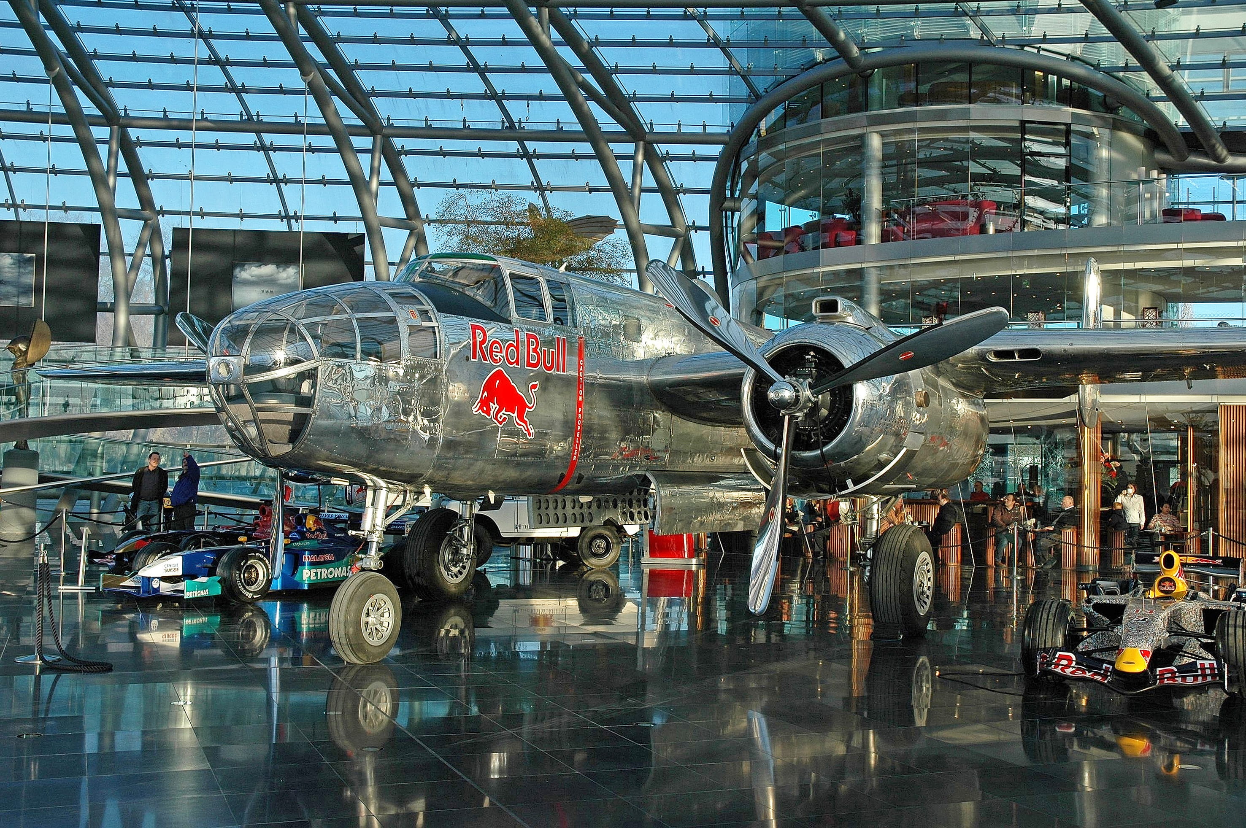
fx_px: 1400
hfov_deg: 48.0
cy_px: 414
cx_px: 623
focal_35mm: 40
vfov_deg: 32.9
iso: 200
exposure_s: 1/200
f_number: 5.6
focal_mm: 27
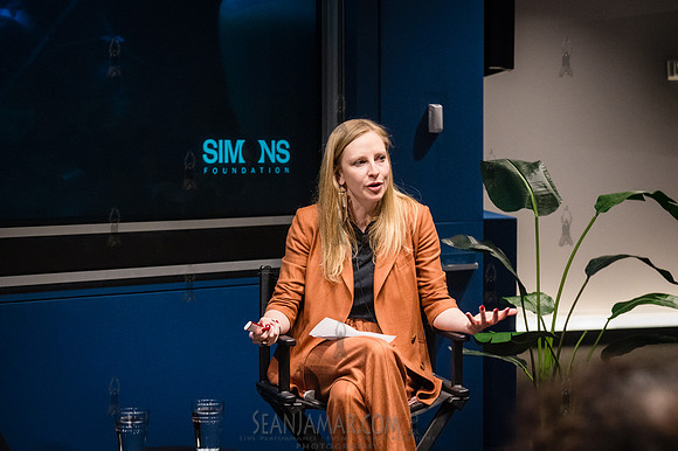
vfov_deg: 15.8
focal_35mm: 87
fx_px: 1629
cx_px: 339
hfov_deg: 23.5
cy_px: 226
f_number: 4
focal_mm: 86
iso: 8000
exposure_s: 1/160
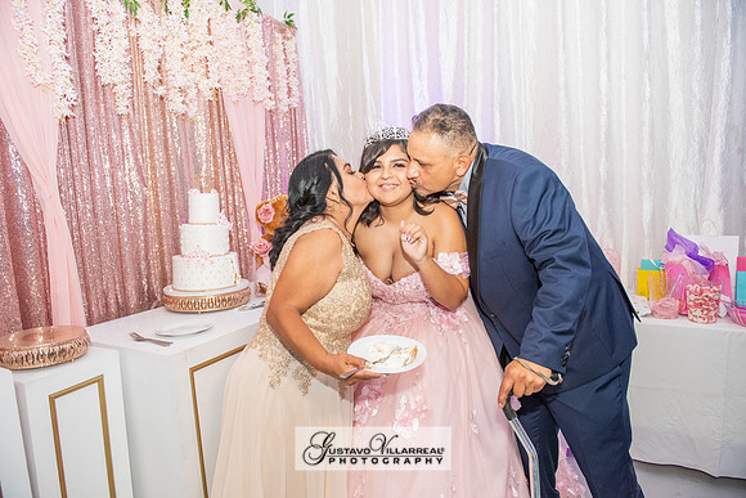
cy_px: 249
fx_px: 497
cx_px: 373
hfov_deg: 73.7
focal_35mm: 24
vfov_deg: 53.2
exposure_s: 1/60
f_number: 4
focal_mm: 24
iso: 1250
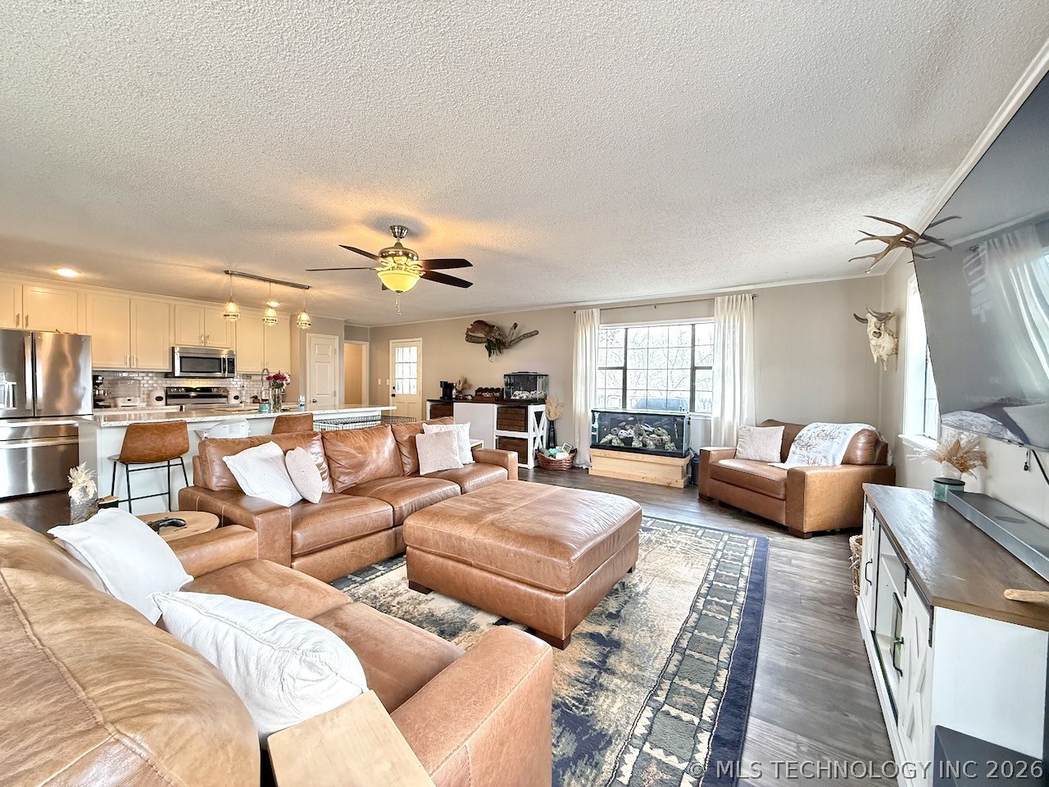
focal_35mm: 14
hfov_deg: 102.1
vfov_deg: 85.7
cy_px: 394
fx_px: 424
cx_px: 524
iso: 640
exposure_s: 1/120
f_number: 2.2
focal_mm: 2.22
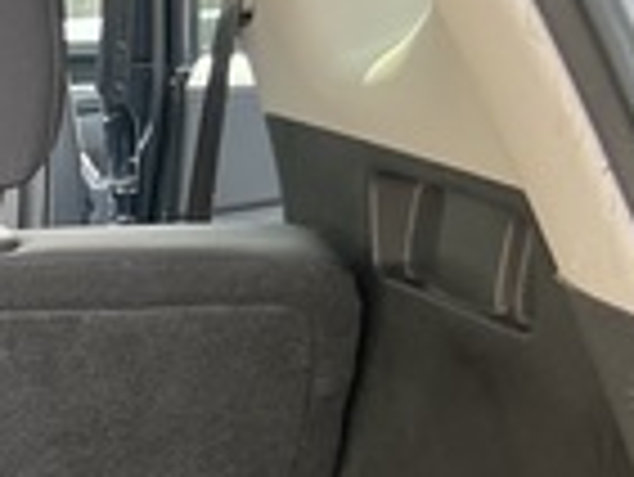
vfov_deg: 9.8
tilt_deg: -21.0
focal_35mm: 147
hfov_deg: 11.9
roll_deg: +1.5
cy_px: 752
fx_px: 2695
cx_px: -665
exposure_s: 1/122
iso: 64
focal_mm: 5.7
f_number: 1.5
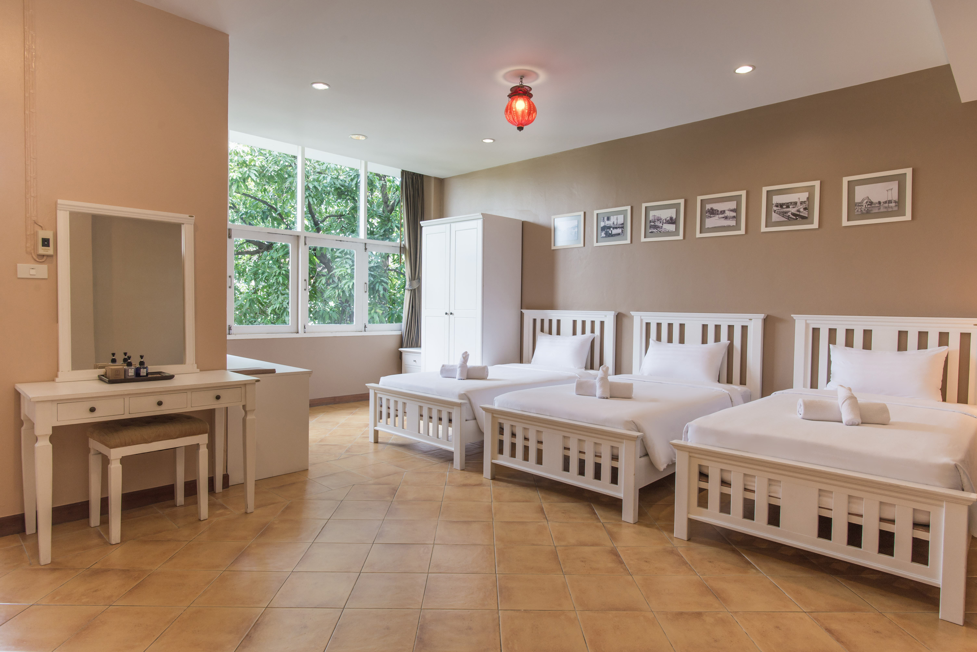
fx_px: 543
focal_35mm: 20
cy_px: 326
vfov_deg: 62.0
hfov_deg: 84.0
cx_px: 488
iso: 200
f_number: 8
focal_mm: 20
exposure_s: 1/30
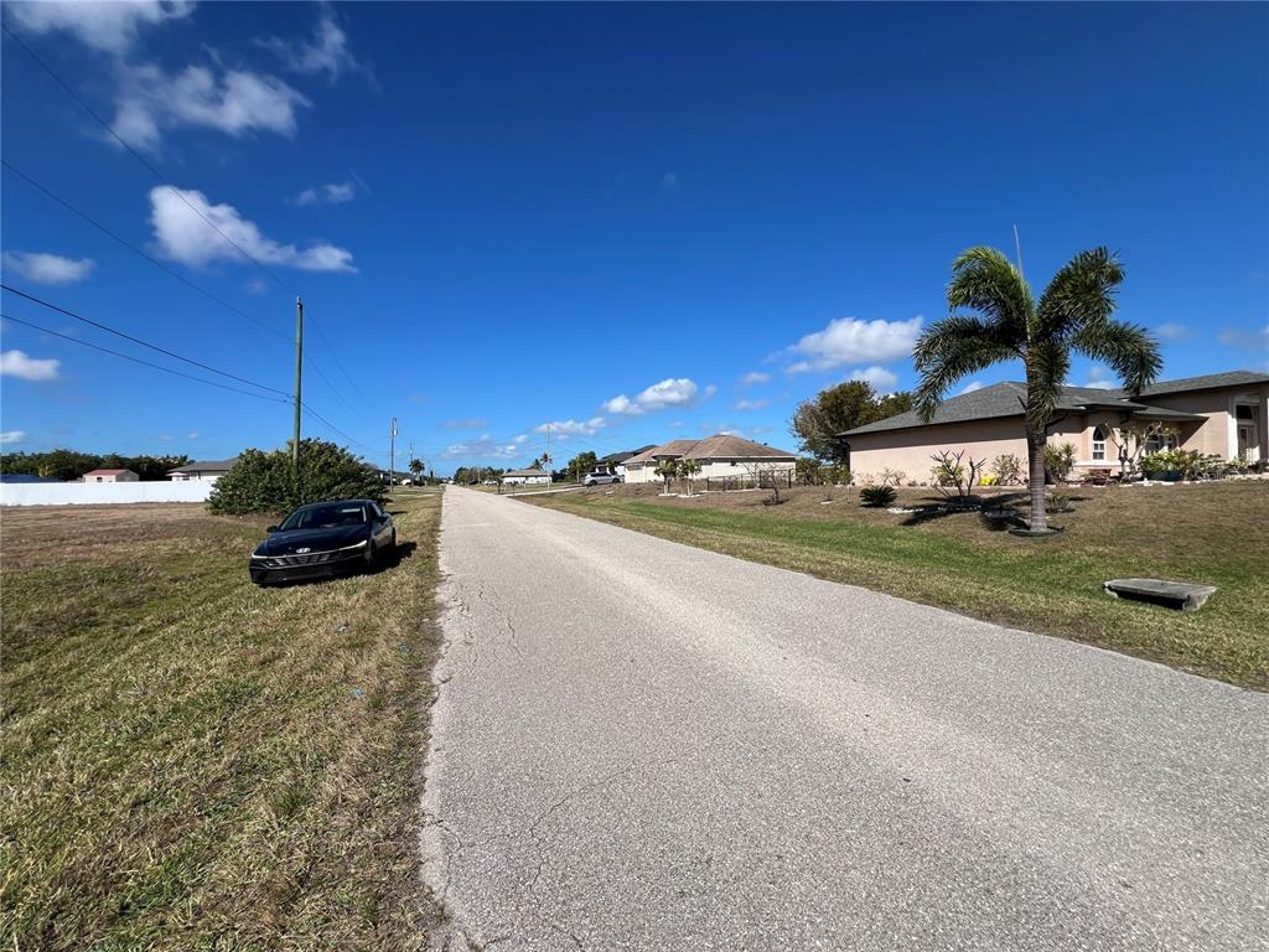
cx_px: 634
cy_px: 476
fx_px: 477
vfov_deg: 89.9
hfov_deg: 106.2
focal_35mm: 13
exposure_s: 1/3040
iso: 32
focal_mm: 1.57
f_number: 1.8
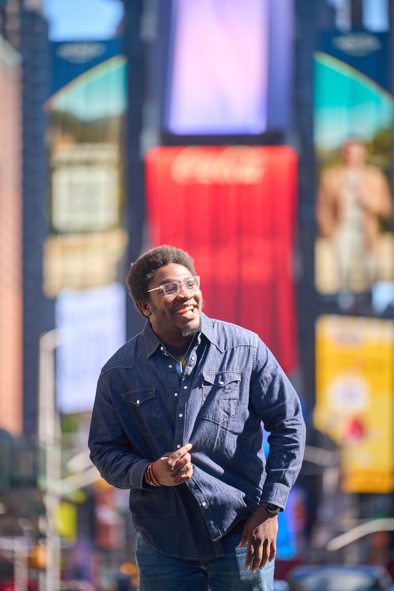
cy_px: 296
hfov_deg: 7.1
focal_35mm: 194
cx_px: 197
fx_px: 3185
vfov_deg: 10.6
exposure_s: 1/1250
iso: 250
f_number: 2.8
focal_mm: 194
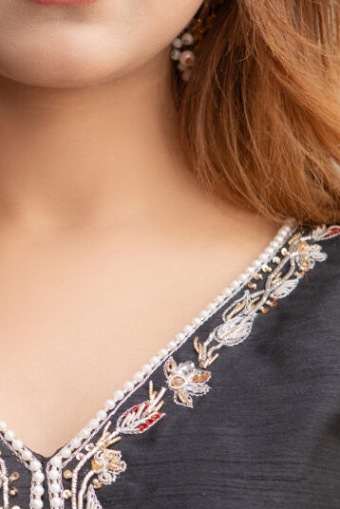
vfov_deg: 15.0
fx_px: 1938
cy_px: 260
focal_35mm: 137
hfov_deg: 10.0
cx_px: 34
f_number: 3.5
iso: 160
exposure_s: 1/250
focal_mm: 35
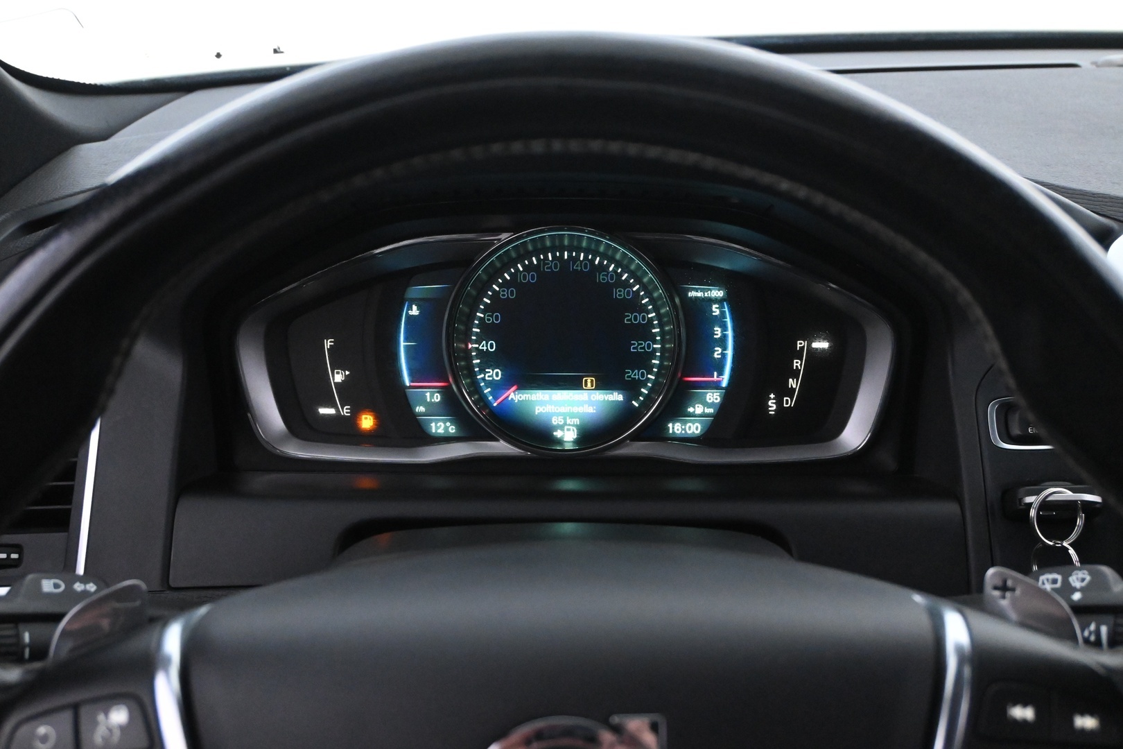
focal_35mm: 38
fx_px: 1170
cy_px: 374
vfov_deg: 35.5
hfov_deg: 51.3
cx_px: 562
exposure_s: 1/60
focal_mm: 25
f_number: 5
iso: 6400
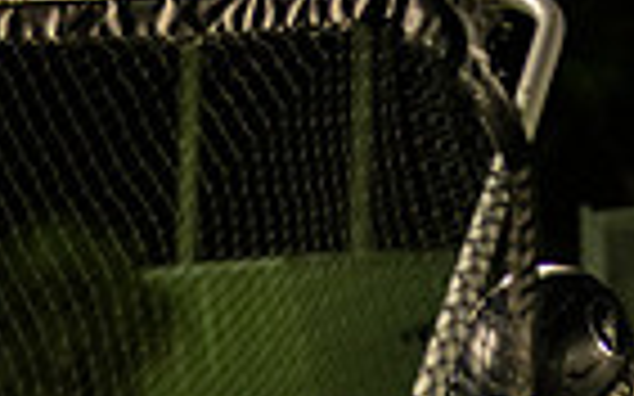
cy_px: 968
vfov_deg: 3.8
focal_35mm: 341
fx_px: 5890
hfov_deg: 6.2
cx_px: 445
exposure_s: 1/1250
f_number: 2.8
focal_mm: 70
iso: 10000
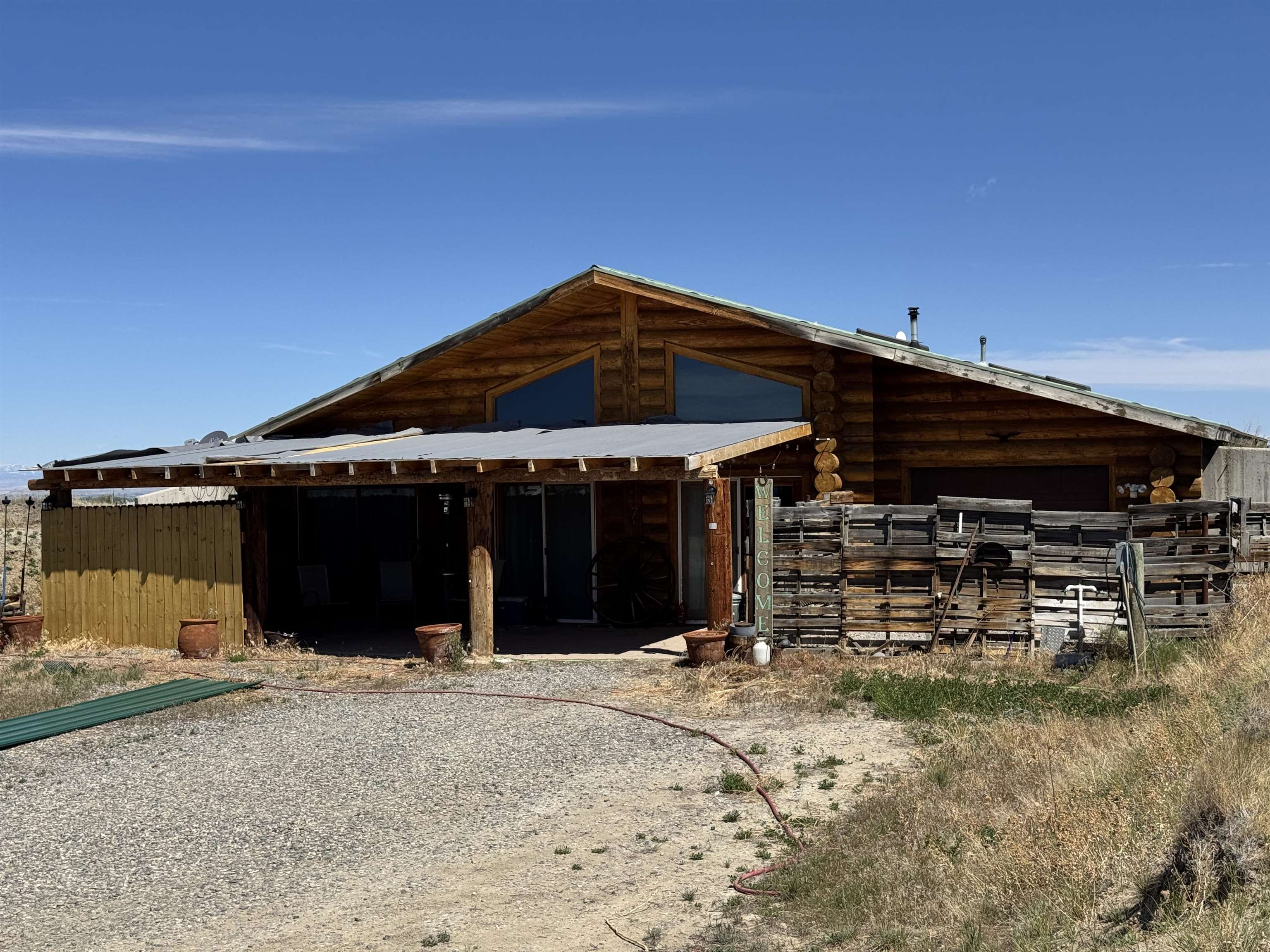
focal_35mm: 48
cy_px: 476
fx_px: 1761
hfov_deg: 39.7
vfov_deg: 30.3
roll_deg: +0.9
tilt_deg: -1.1
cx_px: 635
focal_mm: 6.76
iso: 64
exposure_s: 1/5848
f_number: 1.78
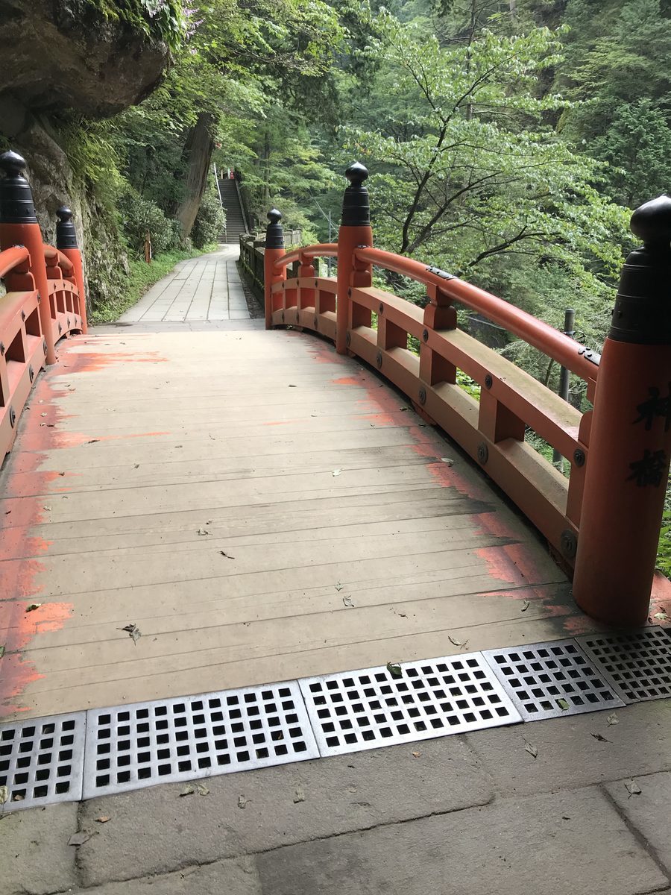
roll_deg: -1.4
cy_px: 448
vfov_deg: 63.4
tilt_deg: -16.1
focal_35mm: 28
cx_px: 336
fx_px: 724
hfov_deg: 49.7
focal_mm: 3.99
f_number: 1.8
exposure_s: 1/133
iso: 20
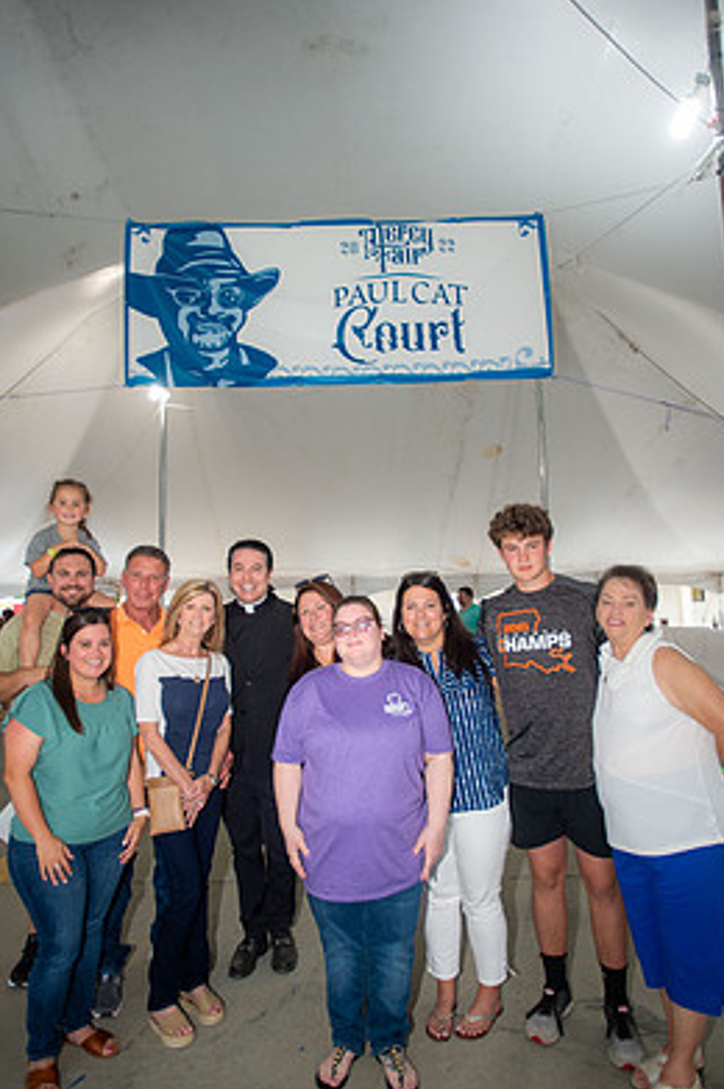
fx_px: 695
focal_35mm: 23
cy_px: 554
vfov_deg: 76.1
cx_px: 369
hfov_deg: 55.0
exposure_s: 1/60
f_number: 2.8
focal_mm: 20
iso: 100
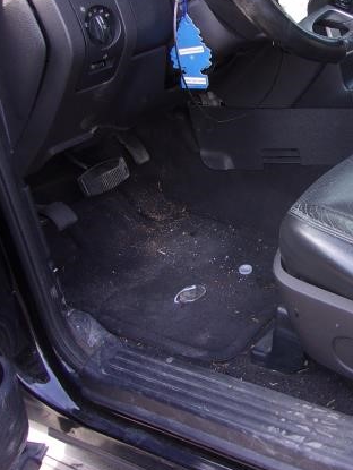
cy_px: 143
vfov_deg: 36.3
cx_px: 354
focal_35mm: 52
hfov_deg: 26.5
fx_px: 706
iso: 80
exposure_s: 1/45
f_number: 3
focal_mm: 4.9
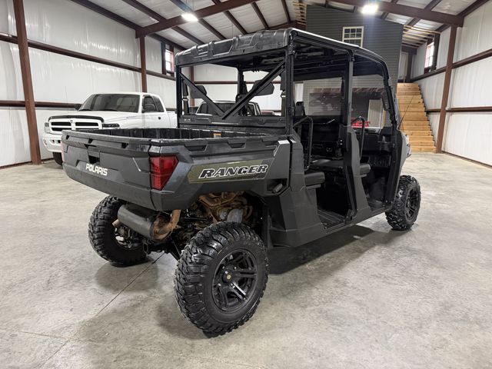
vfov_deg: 56.8
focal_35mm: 24
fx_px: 341
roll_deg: +0.7
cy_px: 184
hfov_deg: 71.6
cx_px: 246
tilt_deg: -12.4
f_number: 1.78
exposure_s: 1/60
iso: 400
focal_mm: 6.76
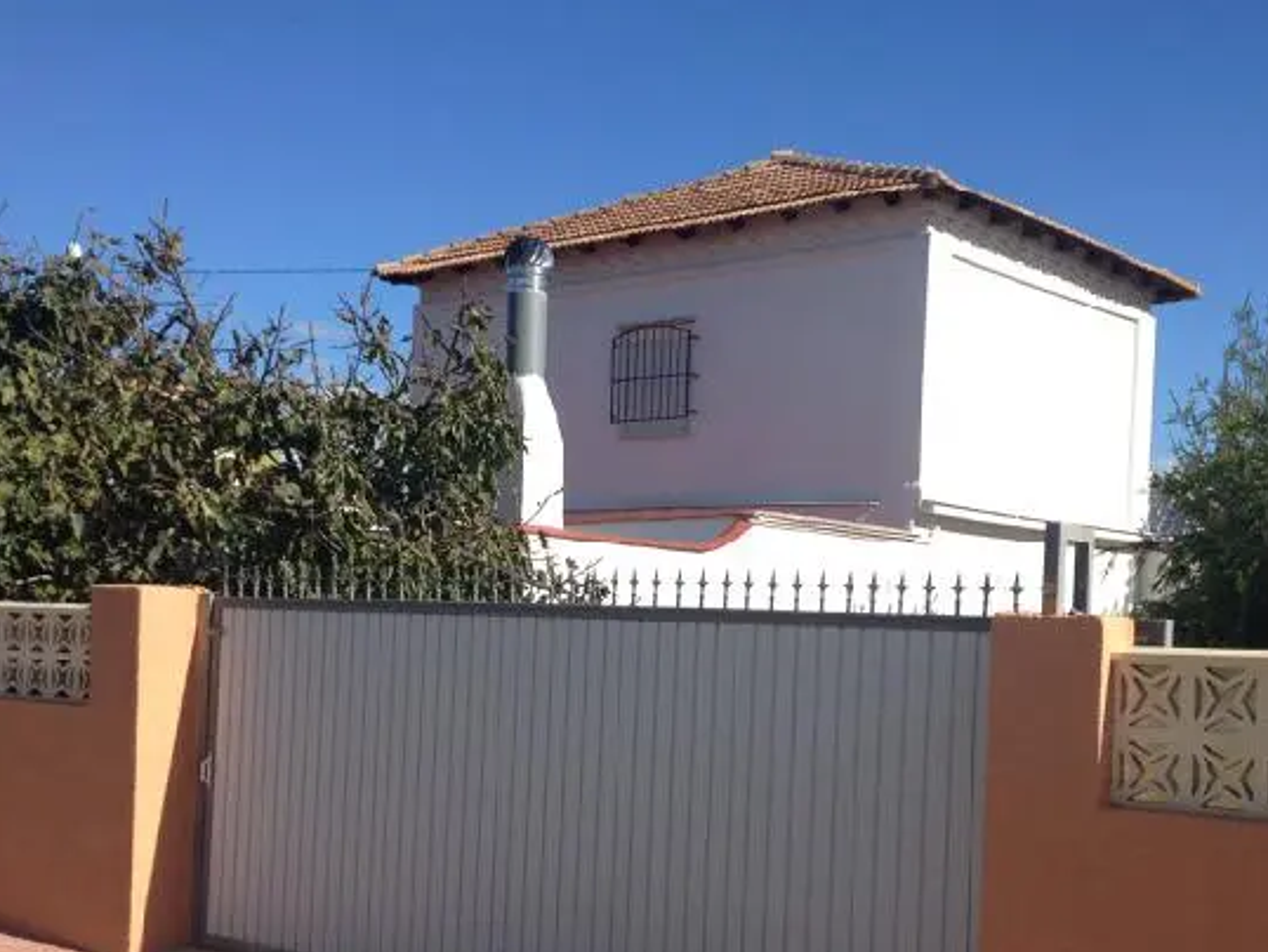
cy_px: 660
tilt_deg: -0.2
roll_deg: -2.0
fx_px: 1906
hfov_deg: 36.7
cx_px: 733
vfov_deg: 27.8
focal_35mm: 52
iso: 50
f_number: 2.4
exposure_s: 1/1905
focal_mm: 4.28
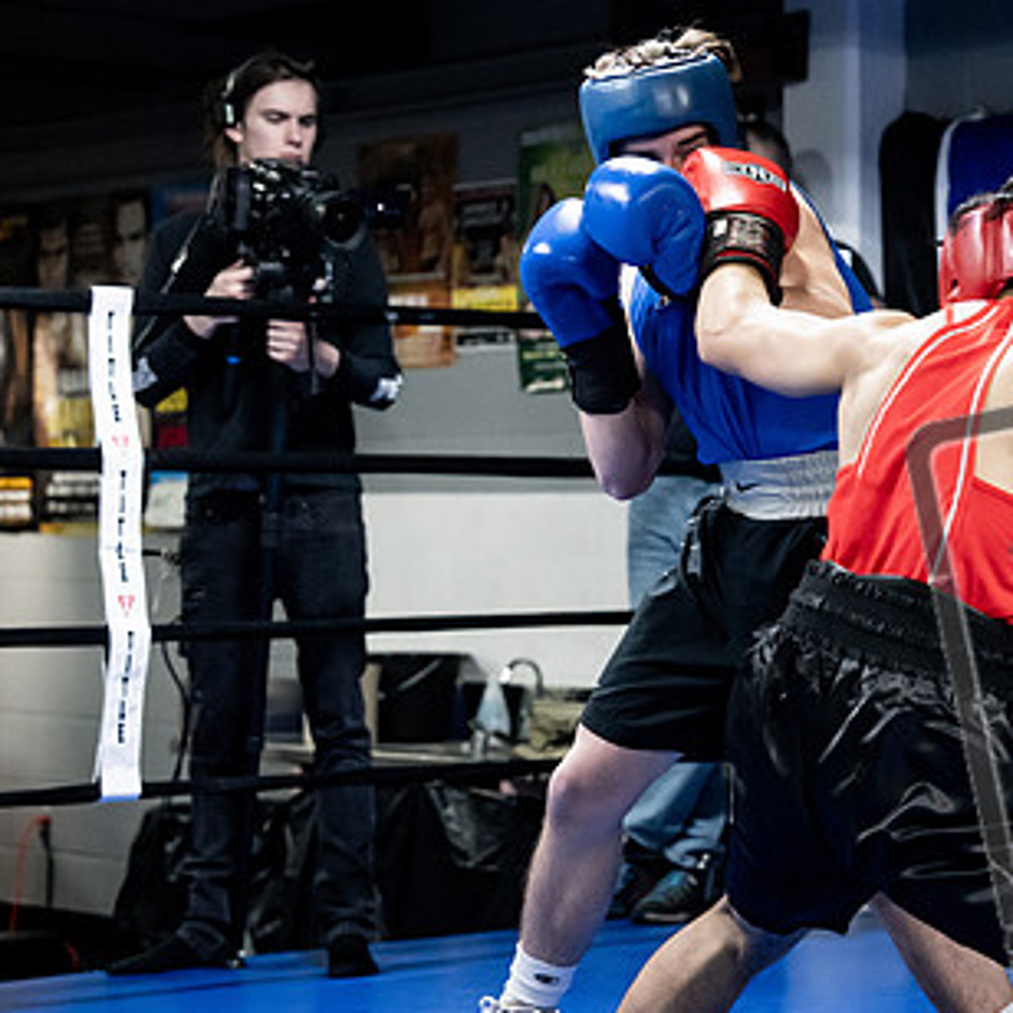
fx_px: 3708
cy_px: 479
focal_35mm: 112
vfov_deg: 15.6
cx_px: 914
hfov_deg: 15.4
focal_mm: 70
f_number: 2.8
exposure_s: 1/1000
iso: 8000
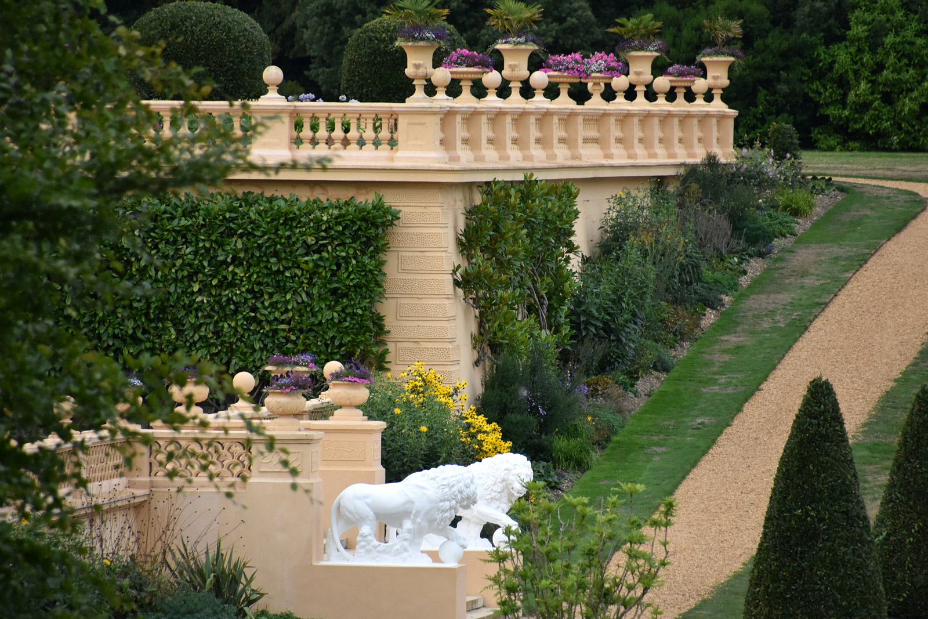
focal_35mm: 450
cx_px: 464
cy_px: 310
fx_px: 11600
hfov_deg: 4.6
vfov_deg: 3.1
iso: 800
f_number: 8
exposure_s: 1/1000
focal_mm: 300
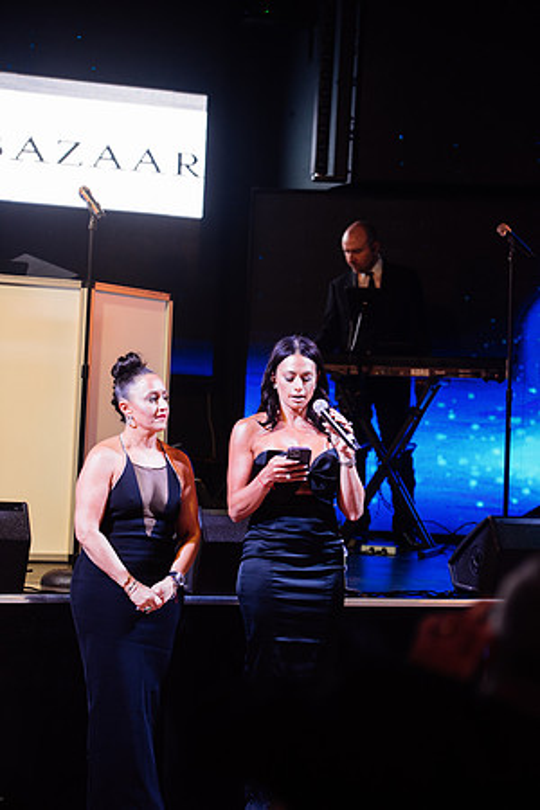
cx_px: 270
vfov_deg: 21.5
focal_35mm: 95
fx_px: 2137
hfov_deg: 14.4
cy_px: 405
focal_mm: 95
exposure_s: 1/200
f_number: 3.2
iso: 1250
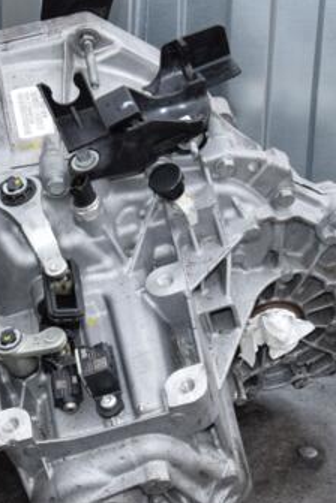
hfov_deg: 18.2
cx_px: 141
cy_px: 293
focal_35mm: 75
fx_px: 1050
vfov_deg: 27.0
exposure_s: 1/200
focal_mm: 28
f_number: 18
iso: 800
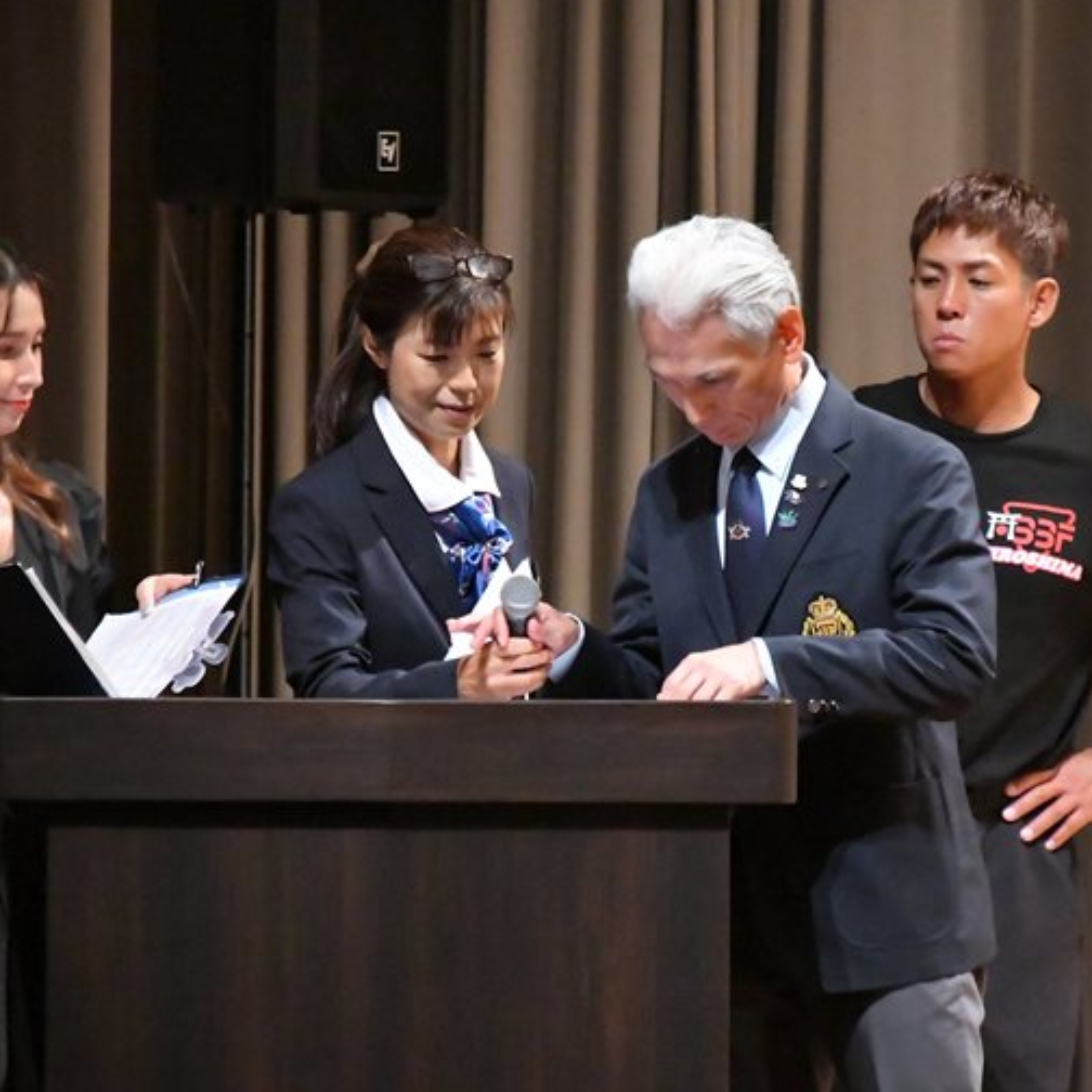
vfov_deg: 3.0
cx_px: 595
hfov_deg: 3.0
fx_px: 20986
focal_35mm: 588
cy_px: 544
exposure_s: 1/400
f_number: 5.6
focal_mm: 300
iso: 18000
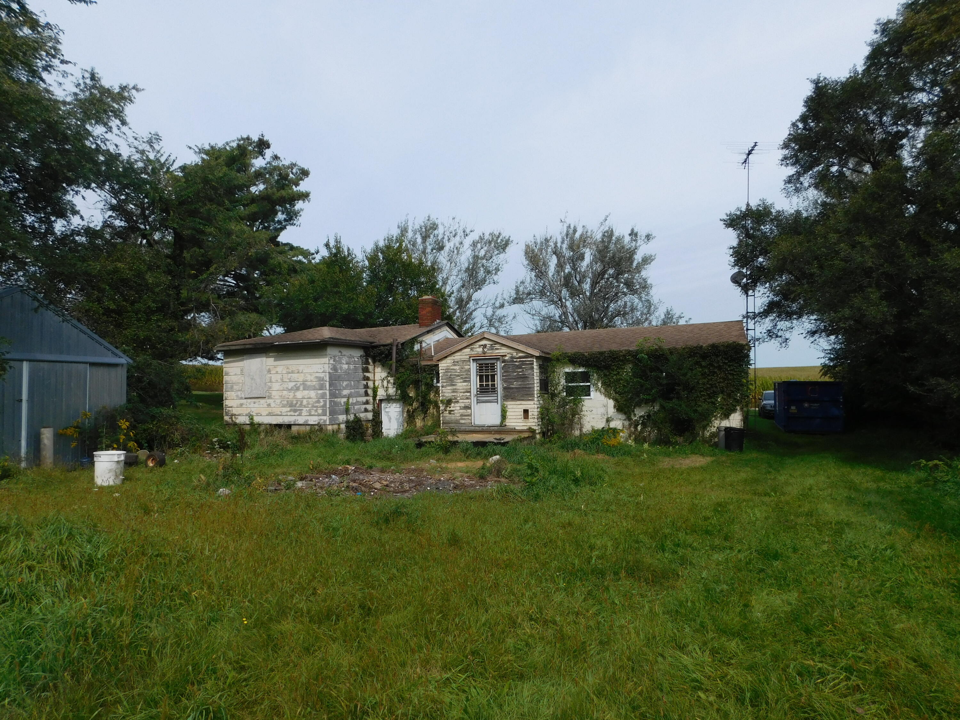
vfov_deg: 58.9
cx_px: 480
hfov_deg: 73.9
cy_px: 360
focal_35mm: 23
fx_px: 638
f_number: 6
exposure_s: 1/640
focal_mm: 4
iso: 125
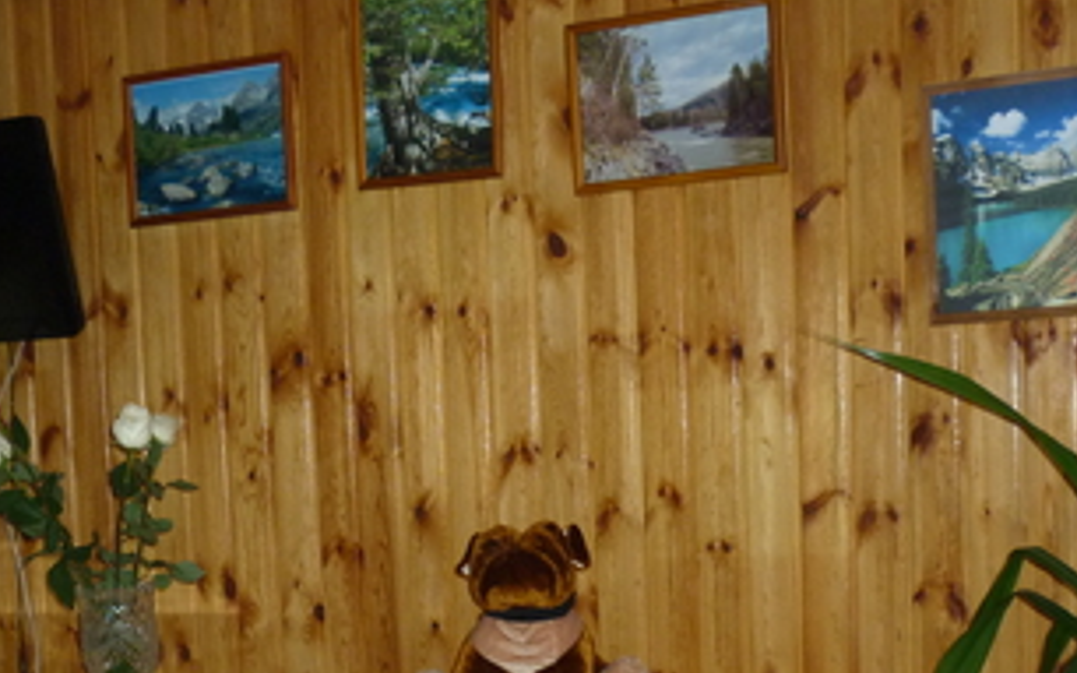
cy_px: 608
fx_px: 1848
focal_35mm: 63
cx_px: 391
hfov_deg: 32.3
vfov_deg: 20.2
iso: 200
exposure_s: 1/30
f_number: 2.8
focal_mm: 5.5
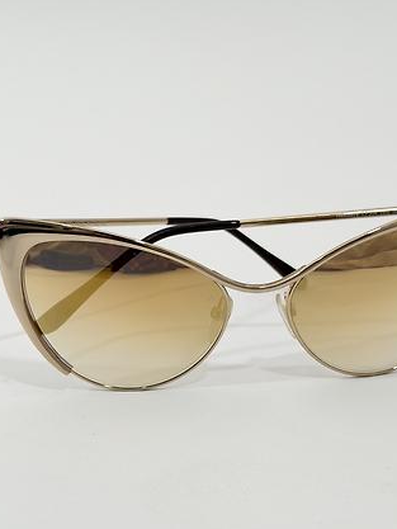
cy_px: 296
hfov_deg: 21.3
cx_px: 232
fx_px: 1055
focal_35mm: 69
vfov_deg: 28.1
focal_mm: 6.76
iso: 125
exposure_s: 1/50
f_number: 1.78
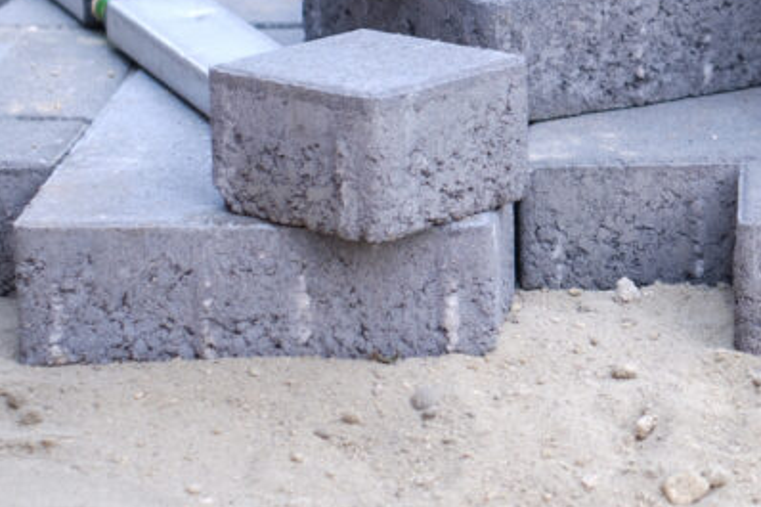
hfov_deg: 12.8
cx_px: 935
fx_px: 3296
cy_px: -2
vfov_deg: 8.7
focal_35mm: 156
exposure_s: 1/30
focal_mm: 35
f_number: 3.2
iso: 200
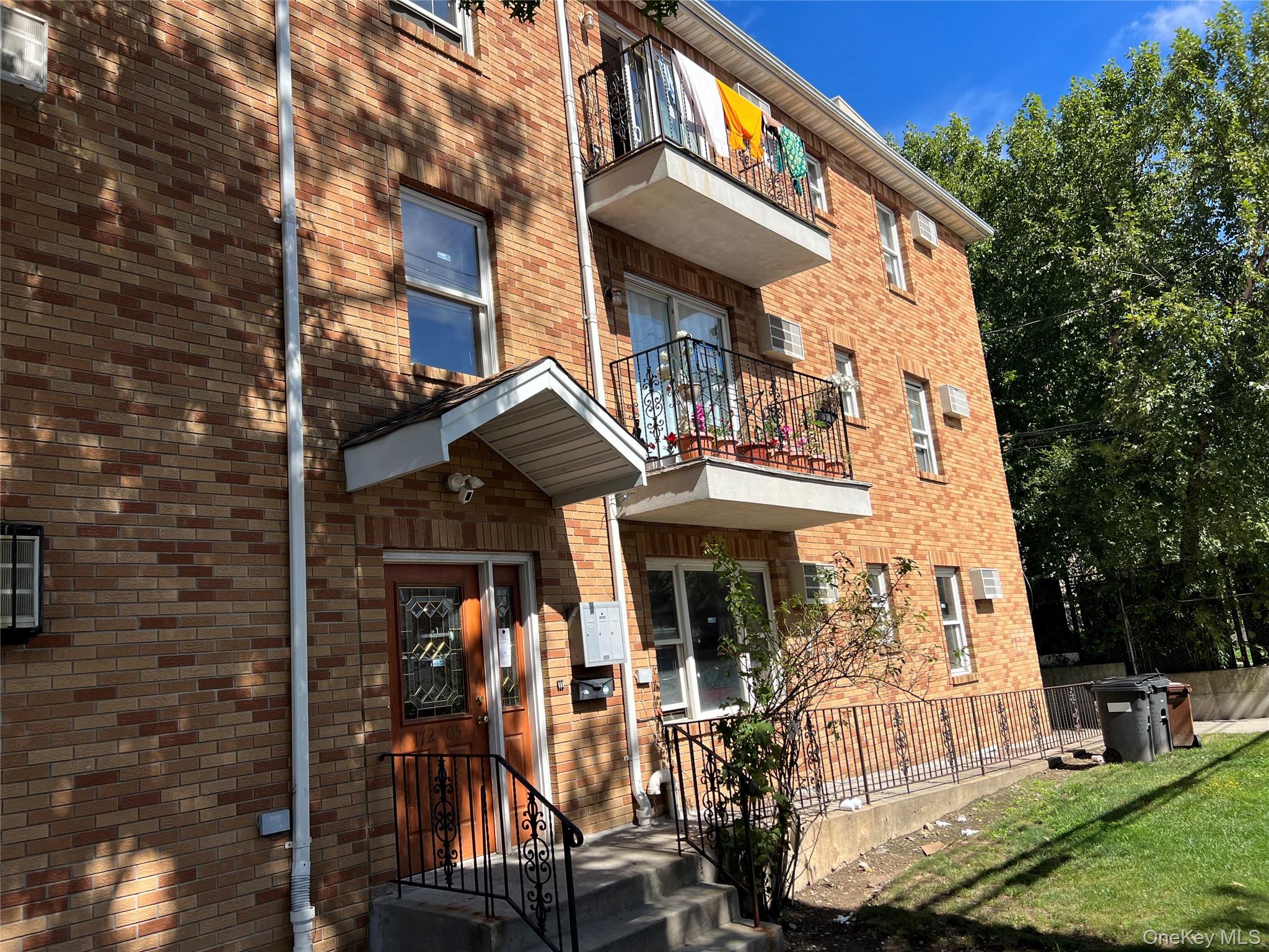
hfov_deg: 67.3
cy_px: 476
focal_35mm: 26
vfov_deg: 53.1
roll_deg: +6.6
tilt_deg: +13.1
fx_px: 953
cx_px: 634
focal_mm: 5.7
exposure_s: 1/3257
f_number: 1.5
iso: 50
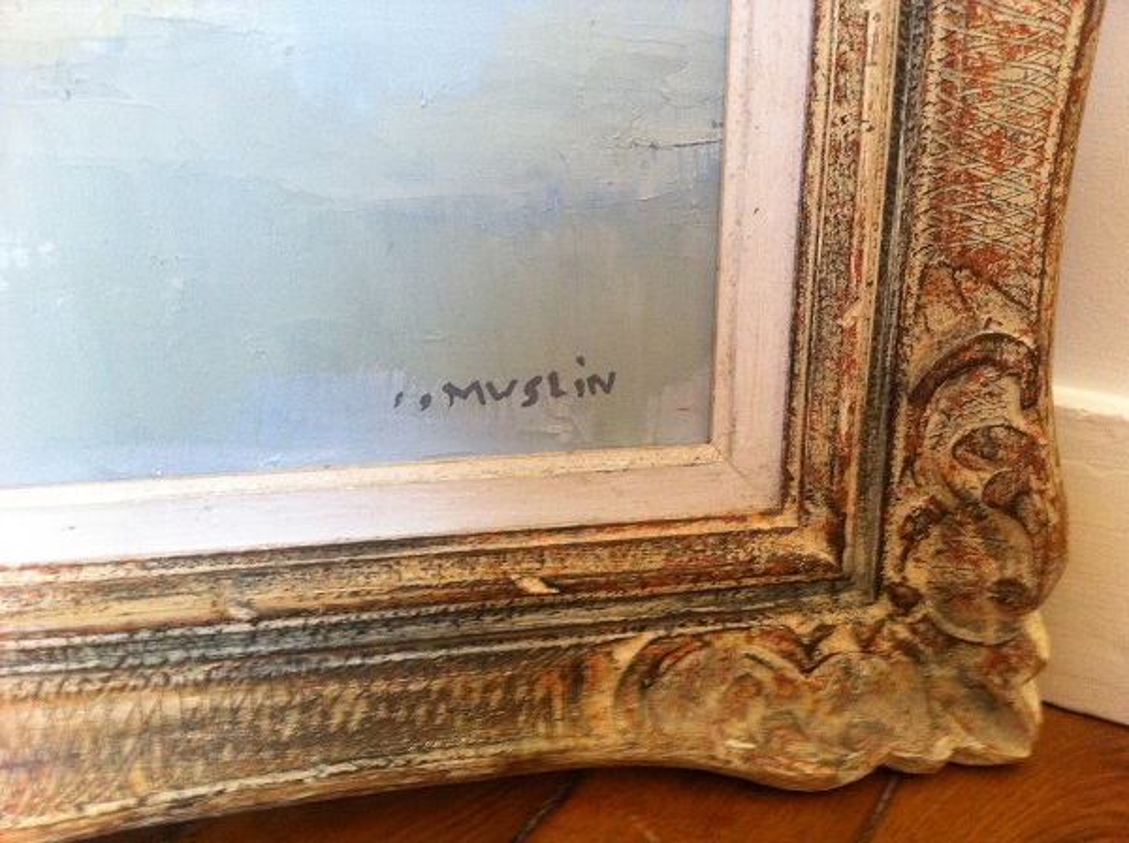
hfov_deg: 52.7
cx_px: 564
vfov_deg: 40.6
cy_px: 422
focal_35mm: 35
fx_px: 1140
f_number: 2.8
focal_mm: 3.85
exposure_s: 1/15
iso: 200
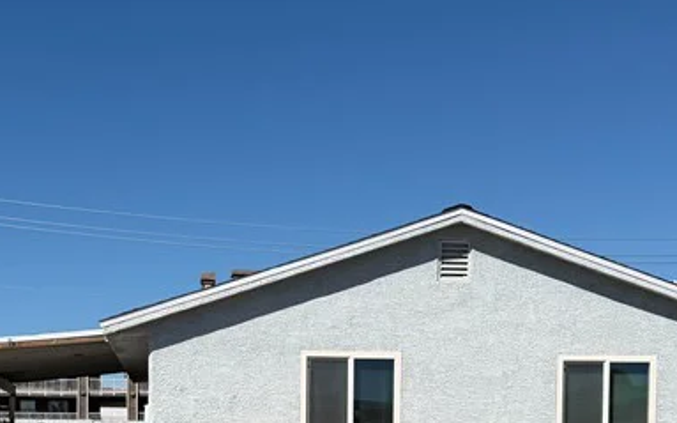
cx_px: 272
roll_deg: -0.9
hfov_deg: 30.1
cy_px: 497
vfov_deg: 18.2
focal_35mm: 68
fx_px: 1254
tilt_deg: -1.4
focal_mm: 6.76
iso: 80
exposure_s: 1/9091
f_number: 1.78
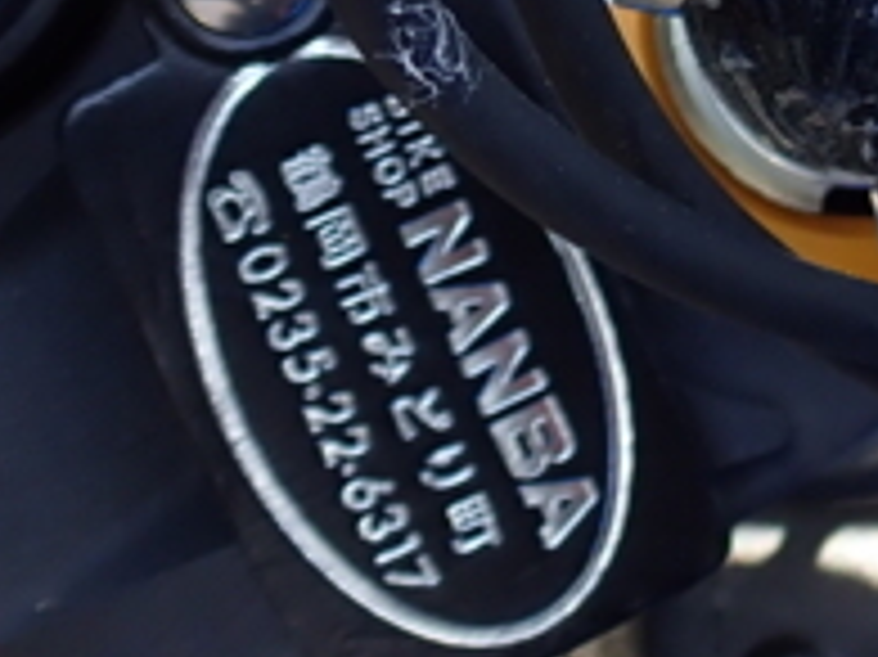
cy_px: -410
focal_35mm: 123
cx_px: 1355
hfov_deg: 14.8
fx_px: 3118
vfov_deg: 11.4
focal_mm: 5.5
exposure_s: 1/160
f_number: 3.2
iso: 100
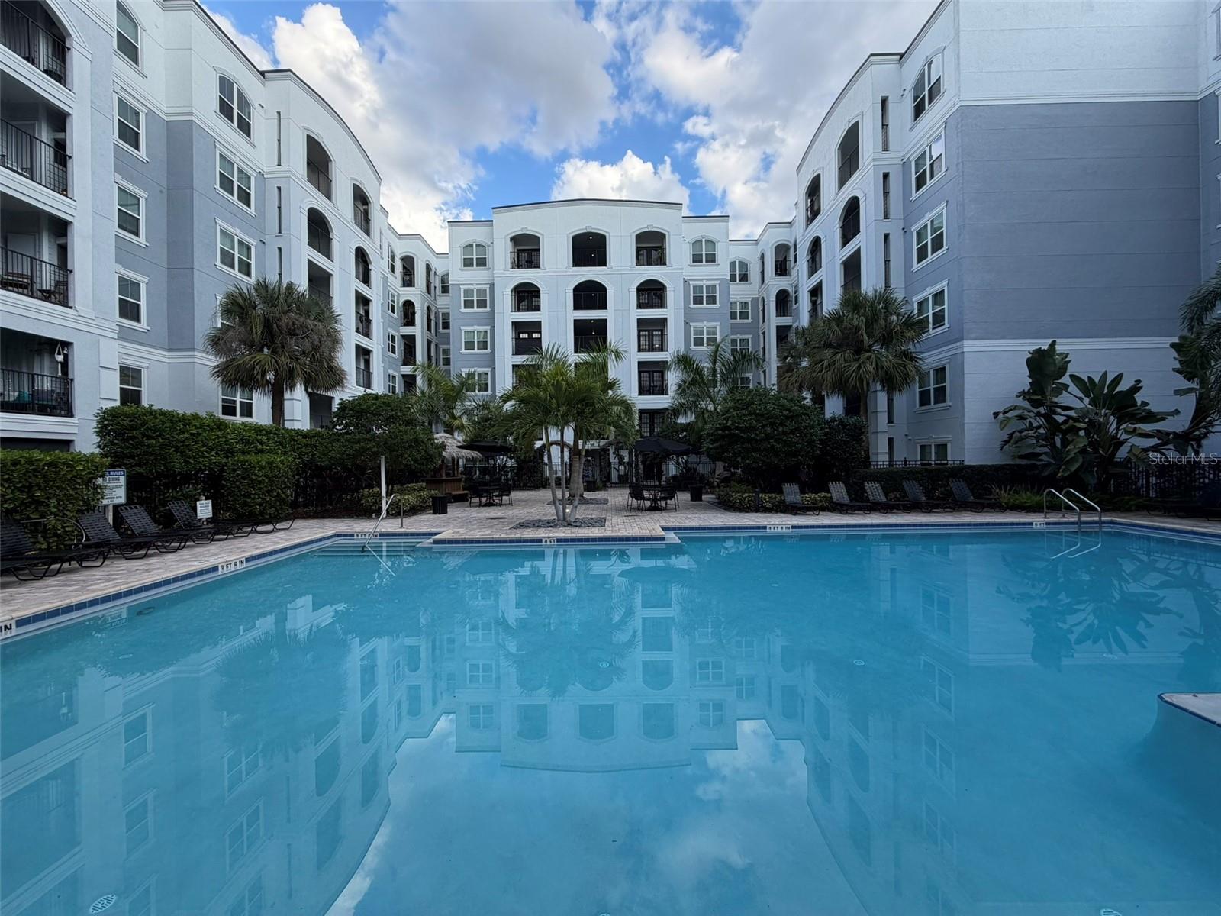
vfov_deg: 85.7
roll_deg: +1.4
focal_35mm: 14
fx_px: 494
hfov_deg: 102.1
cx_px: 610
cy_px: 458
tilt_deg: +0.0
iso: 50
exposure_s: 1/502
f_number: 2.2
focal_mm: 2.22
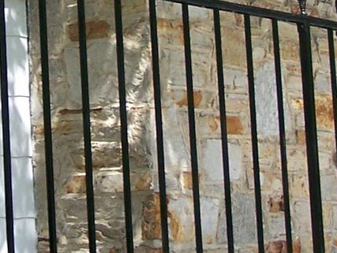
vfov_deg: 8.1
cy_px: -2
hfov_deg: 10.8
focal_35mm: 182
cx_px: 86
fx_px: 1773
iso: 80
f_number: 2.8
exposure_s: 1/400
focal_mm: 6.3
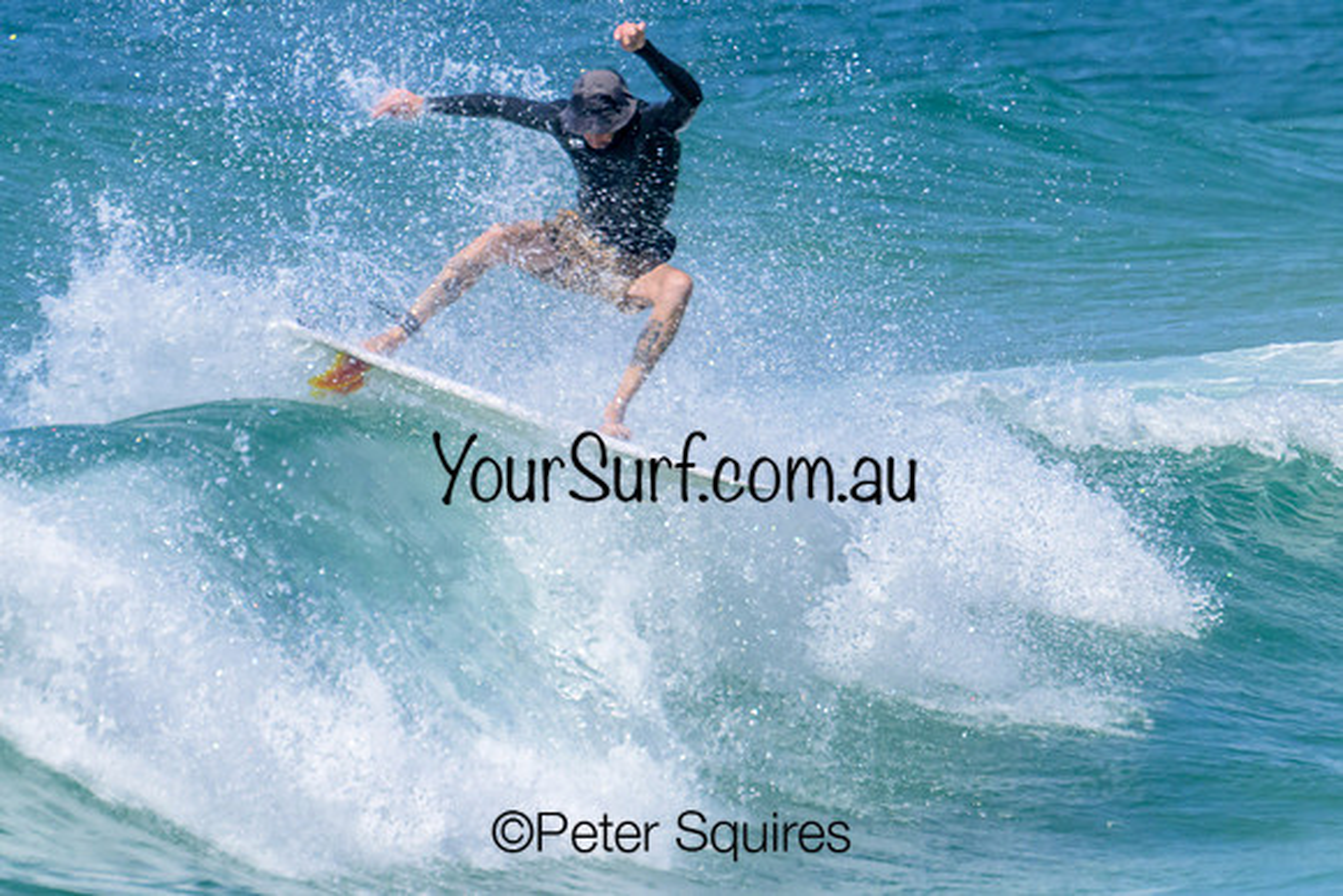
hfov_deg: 1.9
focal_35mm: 1087
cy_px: 477
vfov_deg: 1.3
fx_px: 40551
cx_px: 543
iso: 1400
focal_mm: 800
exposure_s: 1/2000
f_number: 16
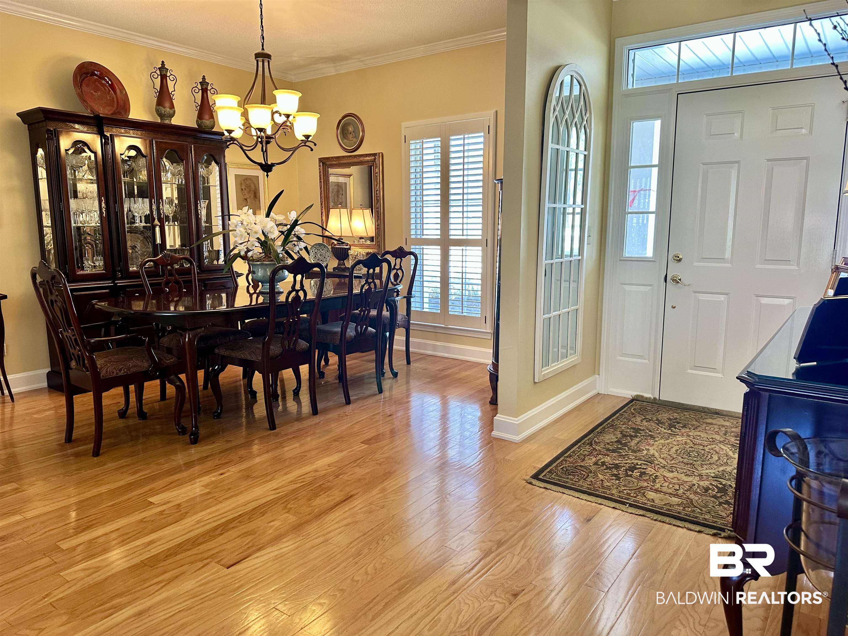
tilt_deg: -8.5
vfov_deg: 56.8
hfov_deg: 71.6
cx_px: 424
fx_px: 588
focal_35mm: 24
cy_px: 318
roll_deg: +0.4
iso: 160
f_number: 1.78
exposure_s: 1/60
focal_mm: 6.86
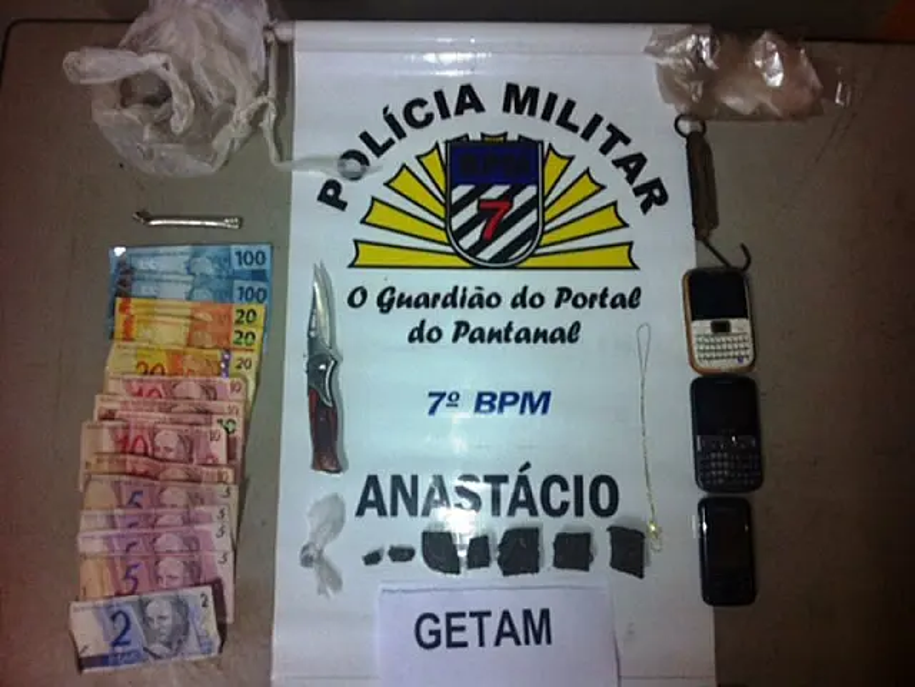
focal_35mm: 35
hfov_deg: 52.6
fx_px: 925
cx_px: 458
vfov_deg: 40.7
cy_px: 344
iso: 100
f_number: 2.8
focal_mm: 3.85
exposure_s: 1/15
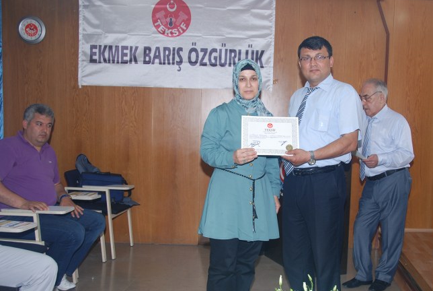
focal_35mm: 41
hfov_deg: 47.1
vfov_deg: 32.7
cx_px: 258
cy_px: 170
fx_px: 494
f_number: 4
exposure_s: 1/60
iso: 200
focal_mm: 22
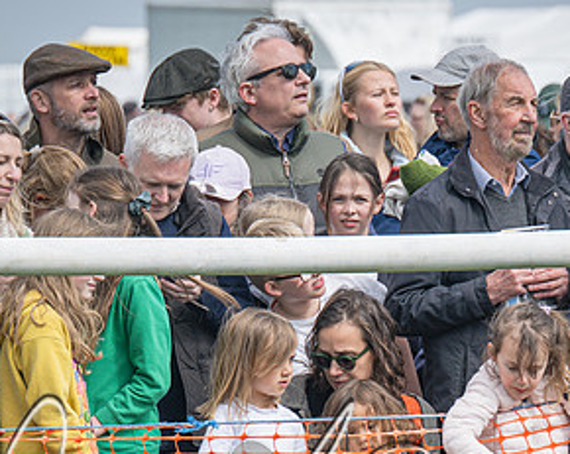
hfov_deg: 3.4
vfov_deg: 2.7
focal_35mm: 563
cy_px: 455
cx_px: 338
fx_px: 9482
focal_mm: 155
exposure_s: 1/1000
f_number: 5
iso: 200
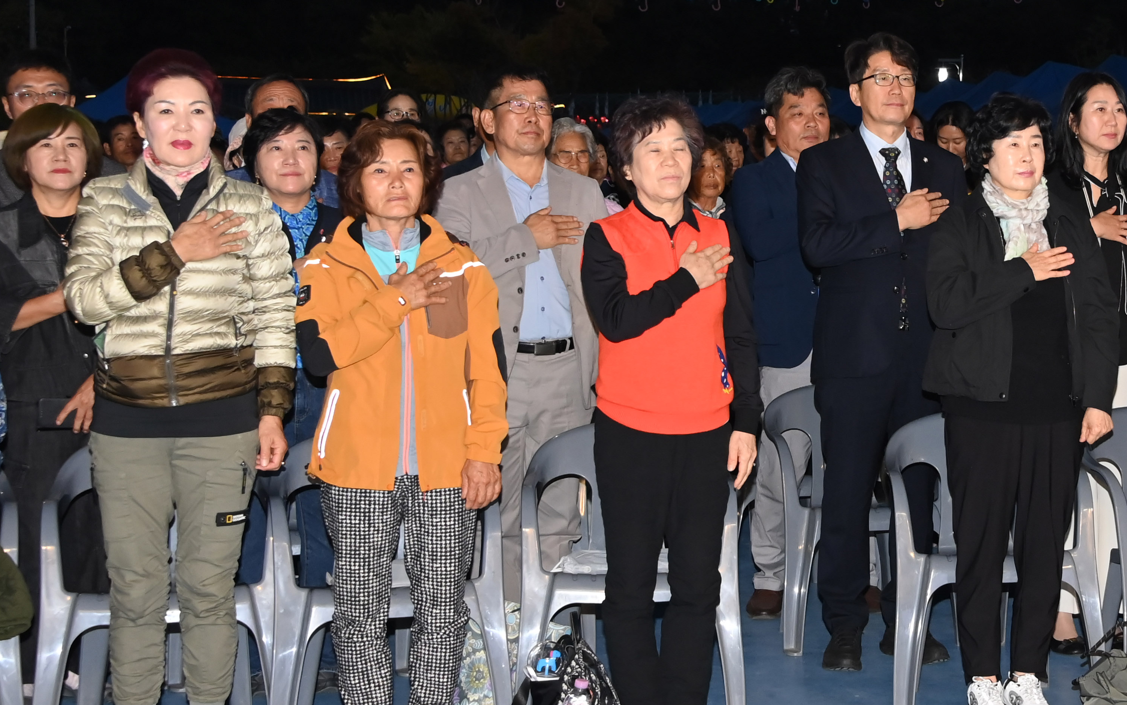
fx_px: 2549
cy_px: 236
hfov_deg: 24.3
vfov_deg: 15.7
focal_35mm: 83
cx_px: 993
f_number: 6.3
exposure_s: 1/250
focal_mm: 44
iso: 2500
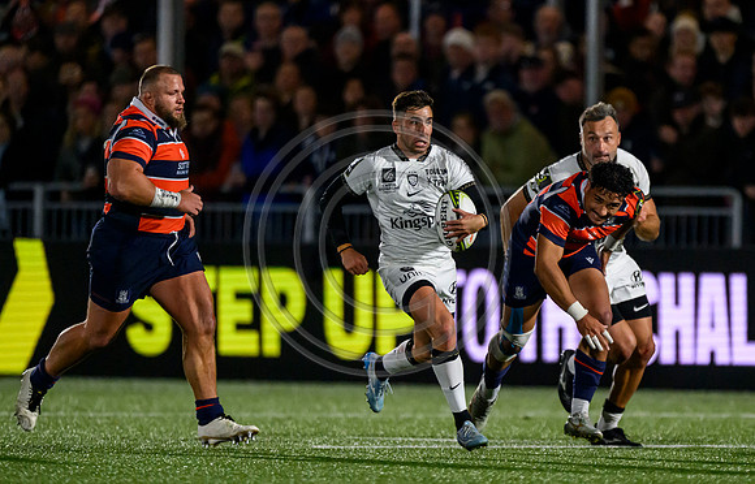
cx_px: 453
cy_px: 264
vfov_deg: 1.8
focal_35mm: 732
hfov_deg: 2.9
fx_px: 15165
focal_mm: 560
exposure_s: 1/2000
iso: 8000
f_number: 4
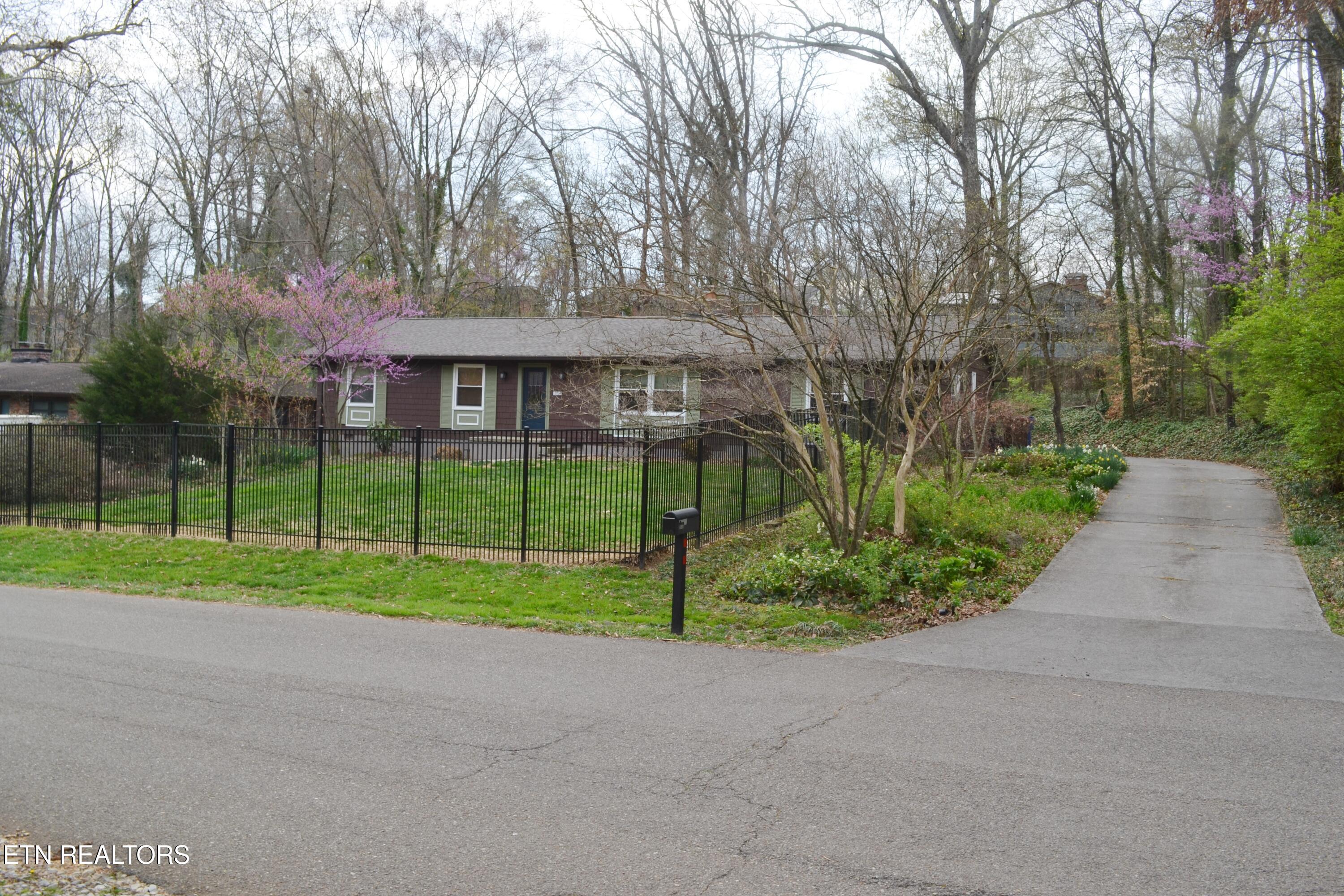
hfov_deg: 61.9
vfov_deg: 43.6
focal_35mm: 30
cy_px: 448
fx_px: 1120
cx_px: 672
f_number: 10
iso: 100
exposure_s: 1/40
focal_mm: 20
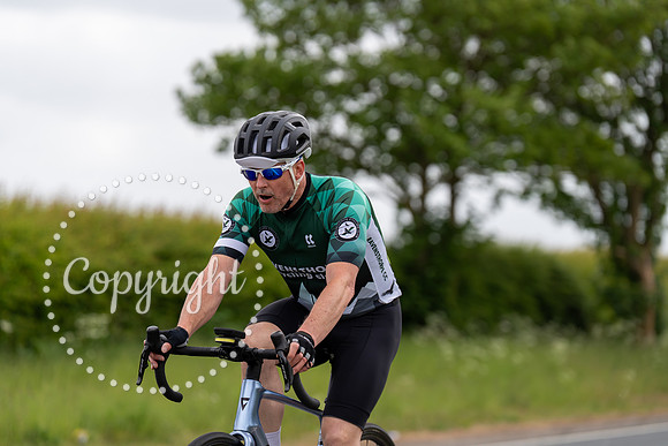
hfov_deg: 15.9
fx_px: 2394
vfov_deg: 10.6
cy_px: 223
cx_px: 334
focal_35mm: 129
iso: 200
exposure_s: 1/1250
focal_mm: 129
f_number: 3.2
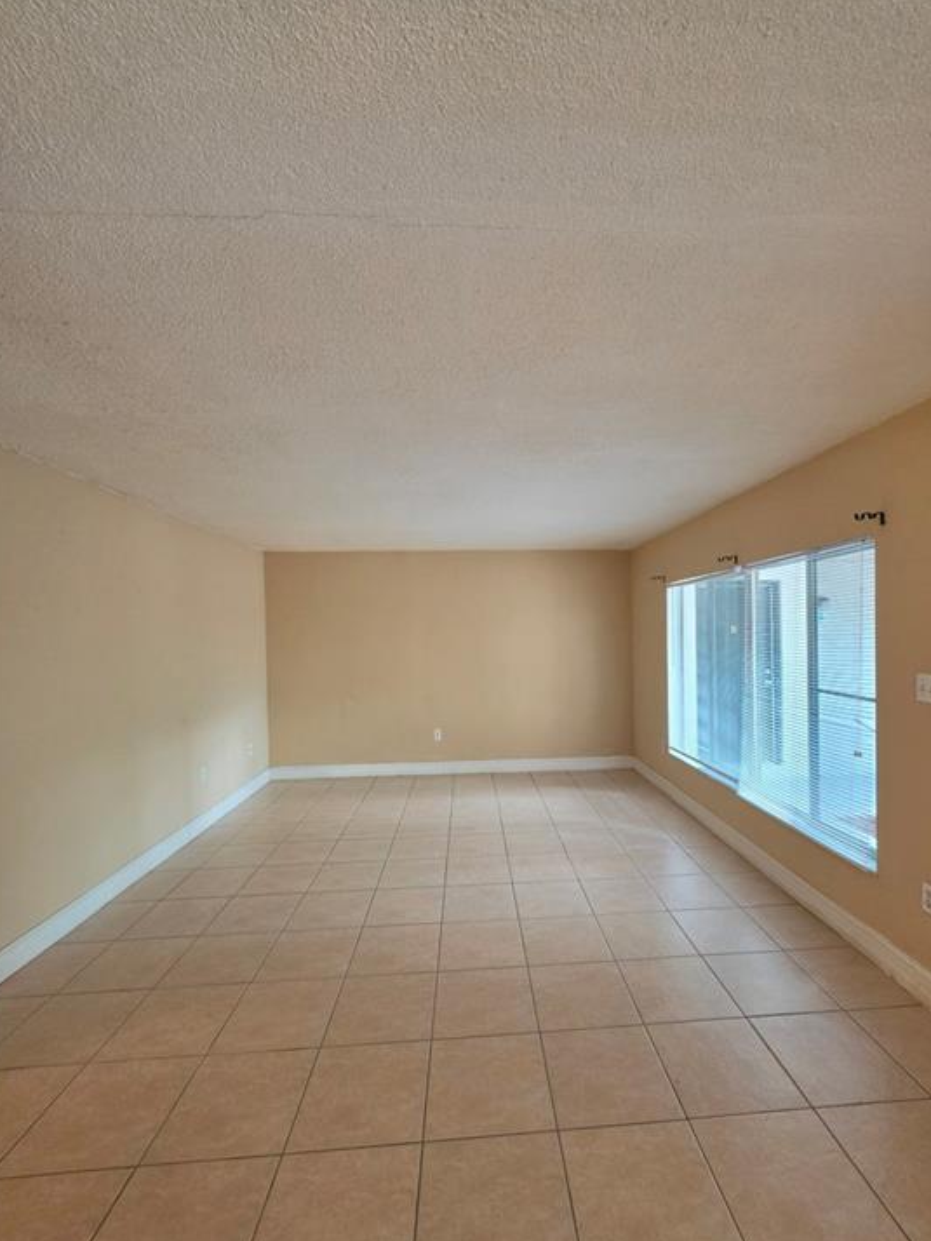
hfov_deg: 85.6
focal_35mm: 14
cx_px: 489
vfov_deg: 102.1
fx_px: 502
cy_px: 621
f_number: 1.9
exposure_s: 1/60
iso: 200
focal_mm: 2.2
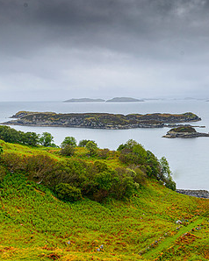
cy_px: 92
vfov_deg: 35.1
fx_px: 410
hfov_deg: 27.8
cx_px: 179
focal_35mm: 53
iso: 110
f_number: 8
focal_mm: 29
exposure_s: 1/30
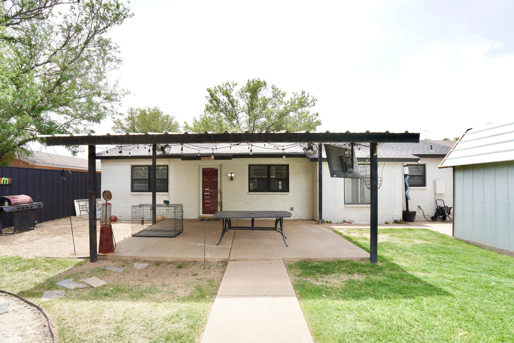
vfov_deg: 70.4
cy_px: 182
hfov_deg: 93.2
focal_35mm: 17
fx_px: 243
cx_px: 241
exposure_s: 1/100
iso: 100
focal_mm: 10
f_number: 6.3
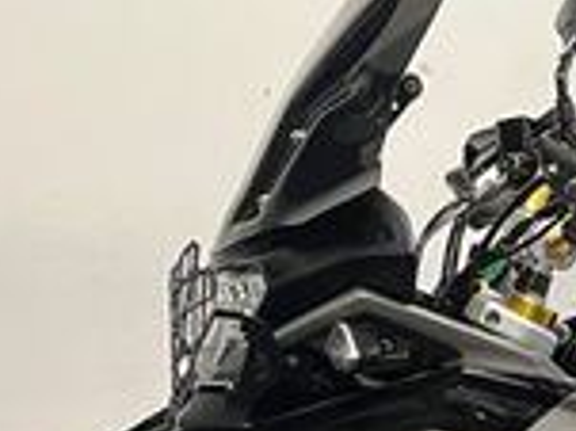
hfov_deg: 17.3
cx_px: 641
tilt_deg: -10.8
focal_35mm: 110
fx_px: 1829
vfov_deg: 12.9
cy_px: 603
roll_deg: +1.0
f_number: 1.6
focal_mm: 5.1
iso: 100
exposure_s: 1/50
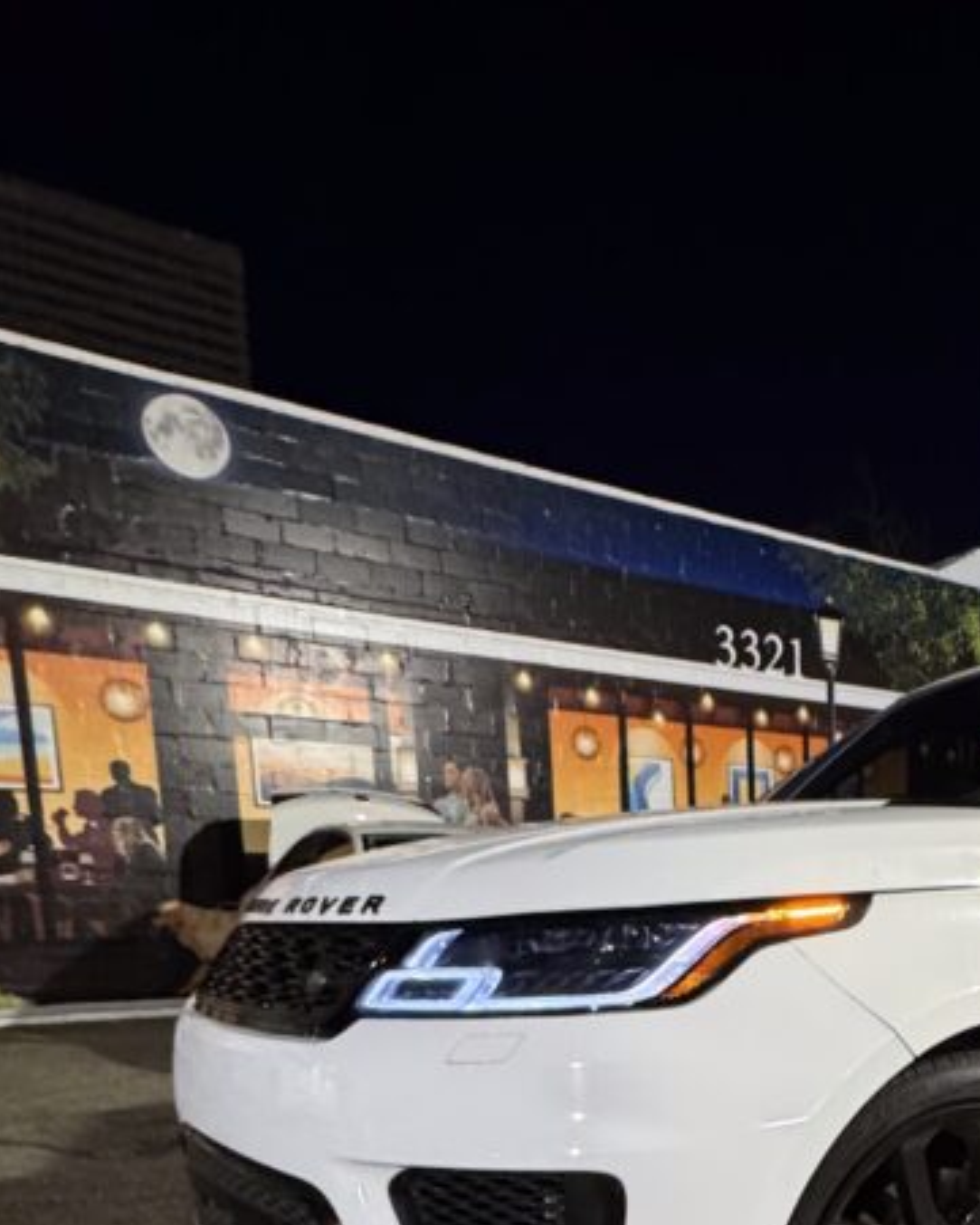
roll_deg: -2.3
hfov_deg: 43.0
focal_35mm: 31
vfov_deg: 51.4
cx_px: 890
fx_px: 1124
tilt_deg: -6.6
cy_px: 1073
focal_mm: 2.22
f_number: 2.2
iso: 500
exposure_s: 1/56
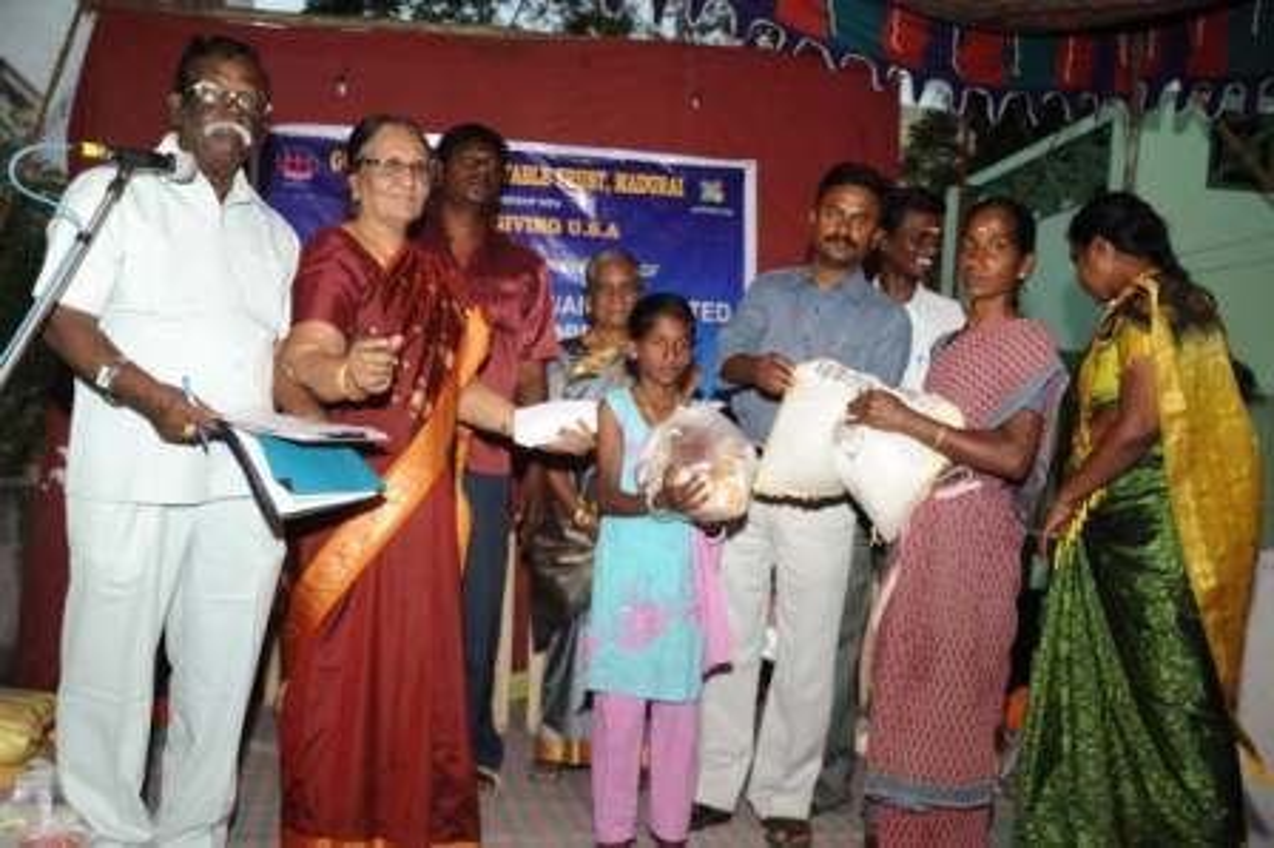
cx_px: 637
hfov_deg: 54.5
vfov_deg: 37.8
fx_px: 1238
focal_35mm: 35
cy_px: 424
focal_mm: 35
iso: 400
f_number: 5.6
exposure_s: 1/160
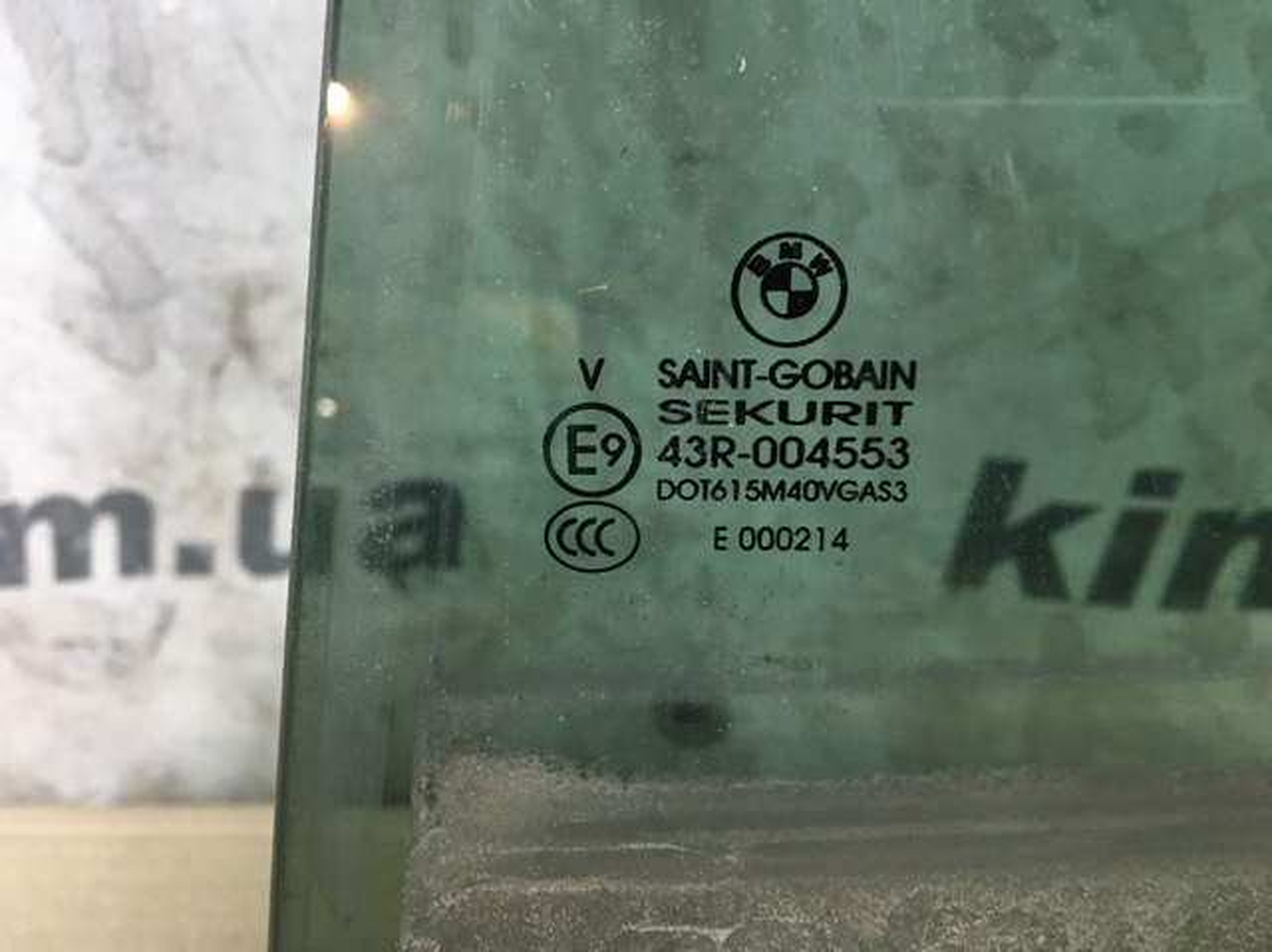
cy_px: 476
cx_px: 636
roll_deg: -0.7
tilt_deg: -25.4
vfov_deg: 48.2
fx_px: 1065
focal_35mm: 29
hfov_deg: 61.7
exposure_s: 1/33
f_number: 2.2
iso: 160
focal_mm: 4.15
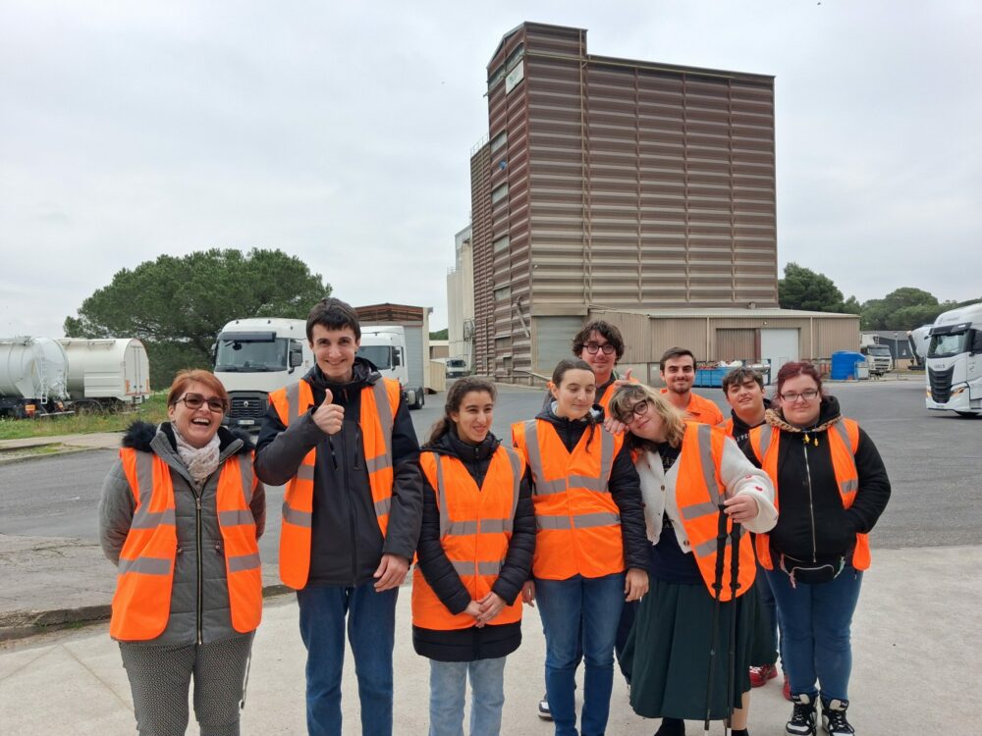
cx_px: 491
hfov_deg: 65.3
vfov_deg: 51.4
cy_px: 368
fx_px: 766
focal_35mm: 27
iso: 25
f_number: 1.8
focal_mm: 4
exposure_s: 1/161
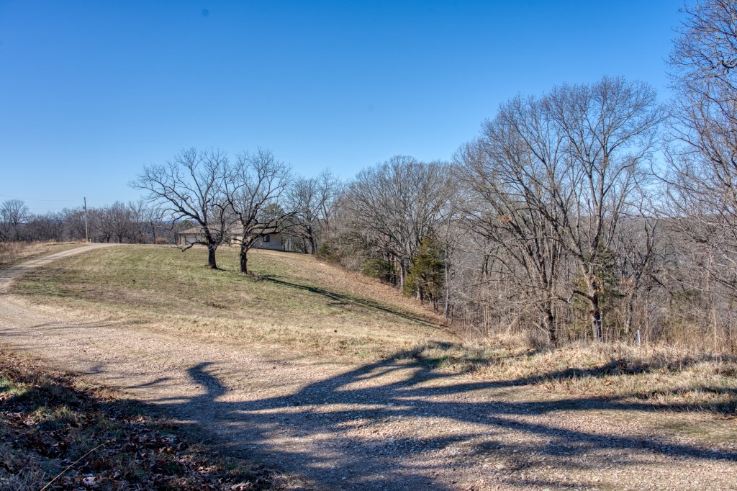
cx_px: 368
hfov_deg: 60.3
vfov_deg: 42.3
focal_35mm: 31
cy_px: 246
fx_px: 634
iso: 100
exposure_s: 1/80
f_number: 5
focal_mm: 31
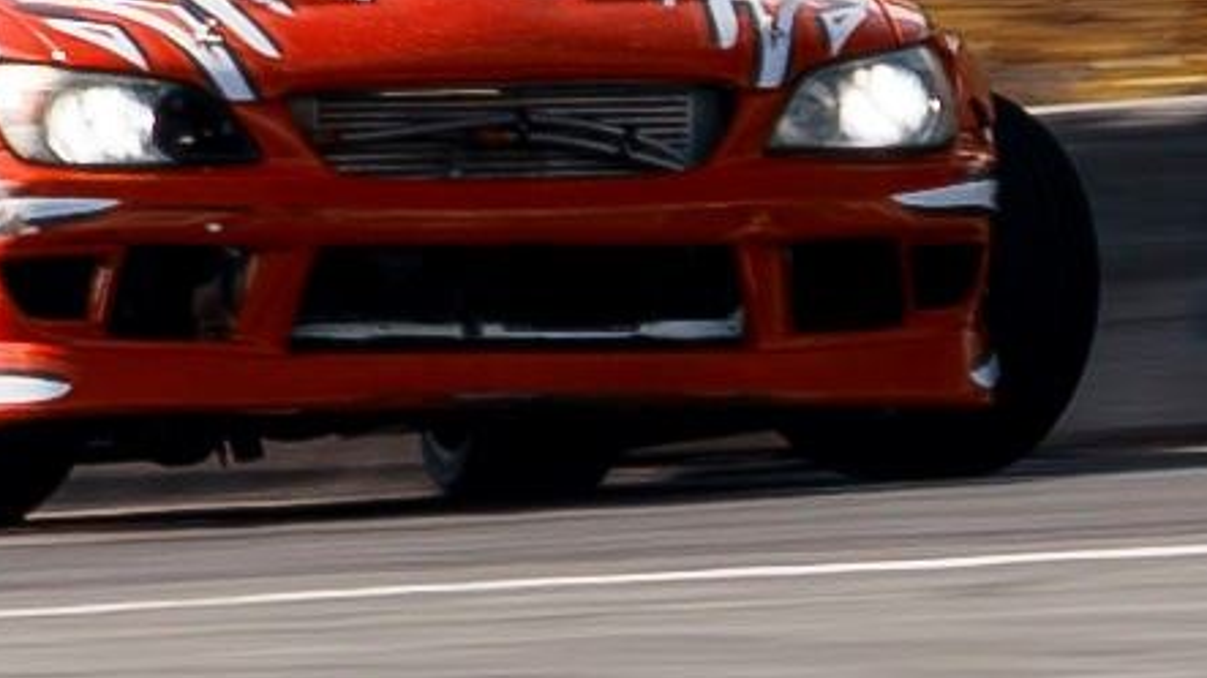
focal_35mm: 1461
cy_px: 227
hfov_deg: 1.5
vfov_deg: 0.8
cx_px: -784
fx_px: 46751
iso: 100
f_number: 10
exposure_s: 1/125
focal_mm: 105
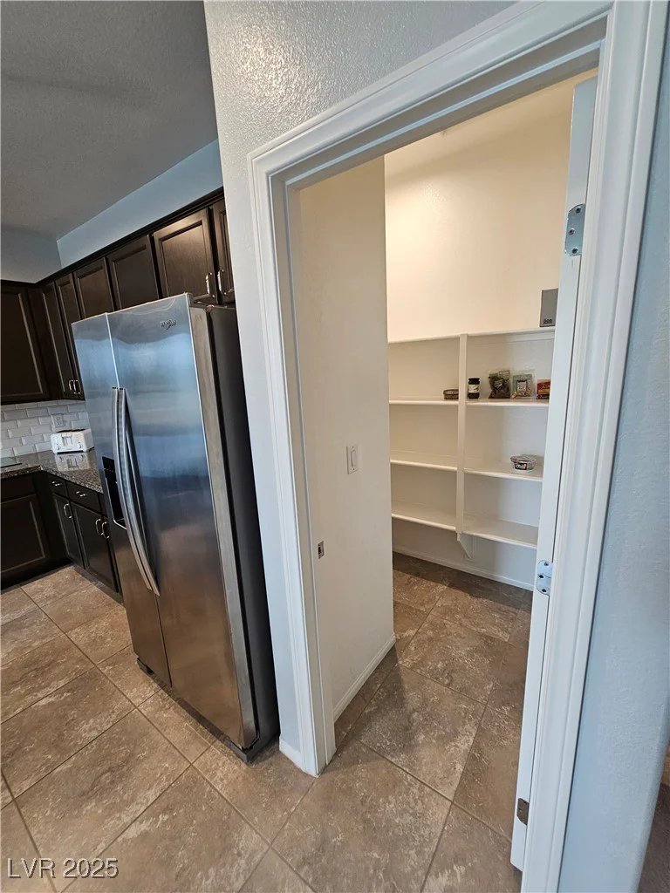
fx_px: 335
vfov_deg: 106.2
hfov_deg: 89.9
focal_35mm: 13
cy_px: 446
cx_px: 335
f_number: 2.2
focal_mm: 2.2
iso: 160
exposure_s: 1/60
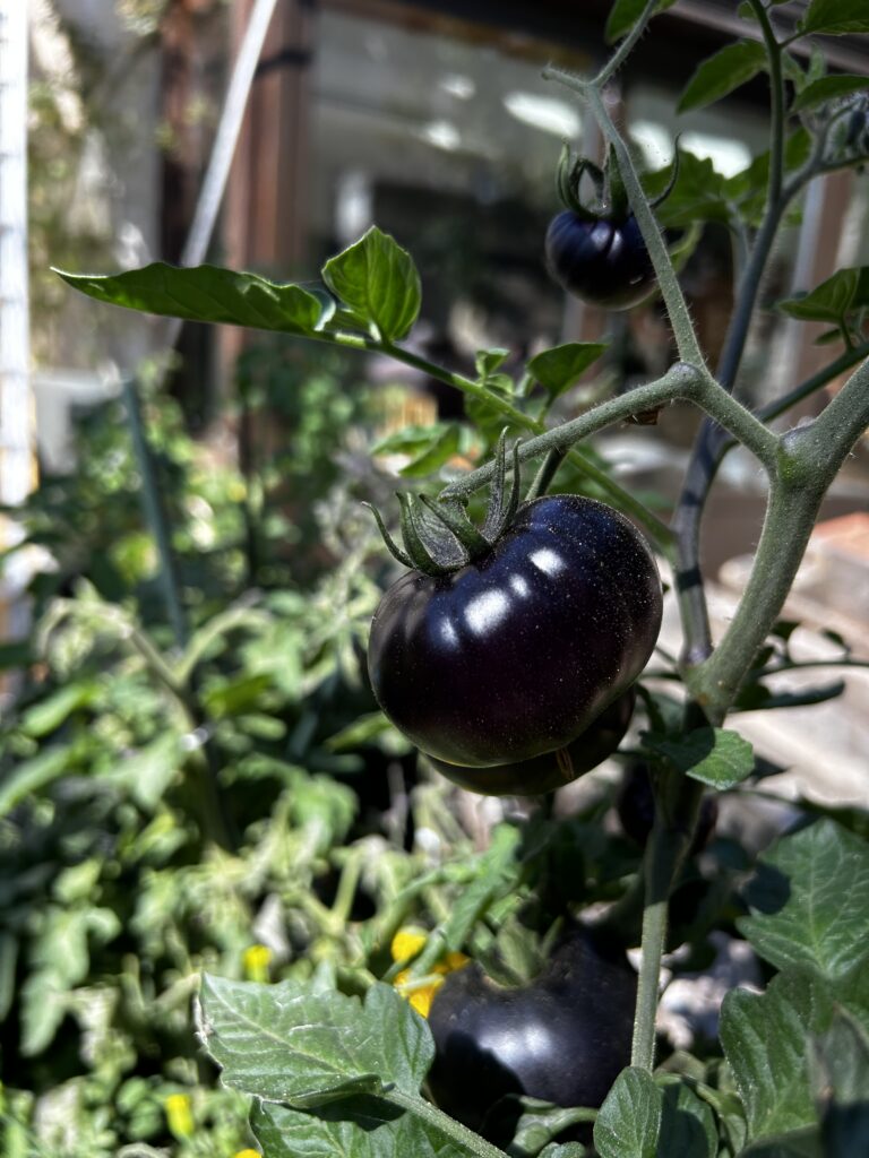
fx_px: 870
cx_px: 434
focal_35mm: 26
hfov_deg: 53.1
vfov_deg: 67.3
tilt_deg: -13.5
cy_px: 579
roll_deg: -3.1
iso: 50
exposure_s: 1/866
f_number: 1.5
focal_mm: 5.7
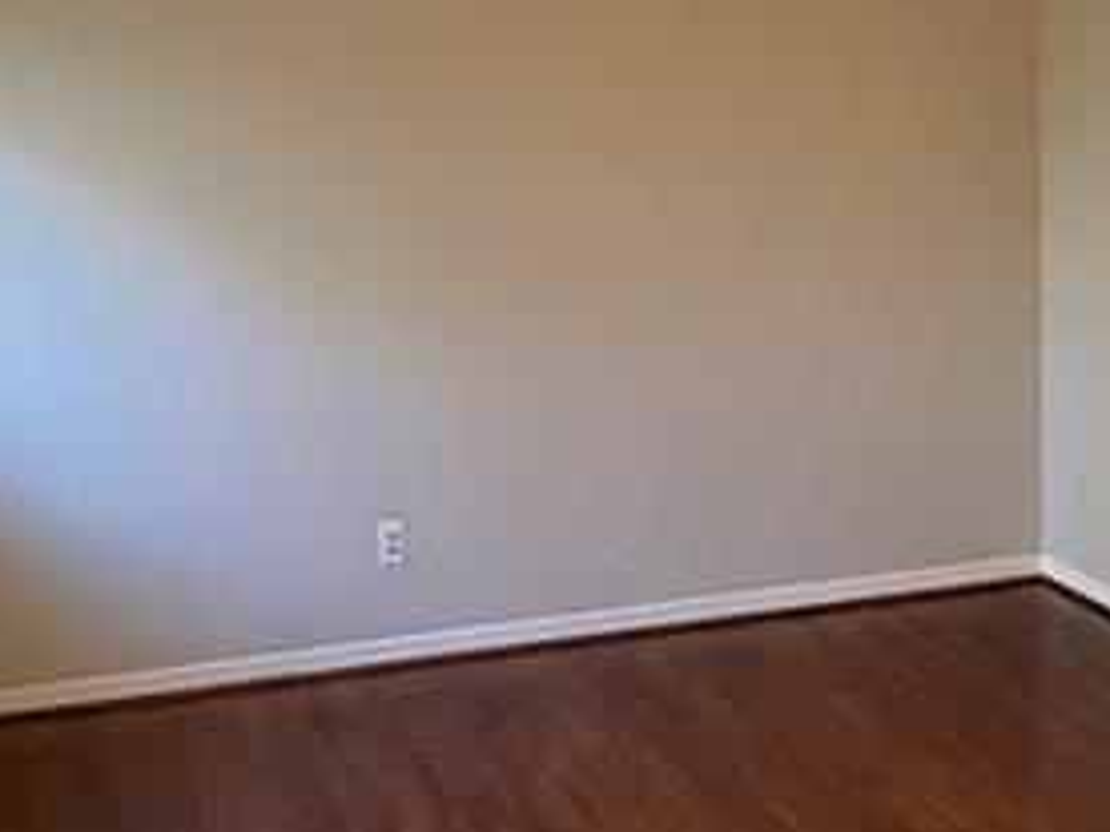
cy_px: 346
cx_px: 507
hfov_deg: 36.8
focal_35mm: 52
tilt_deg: -11.8
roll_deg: +2.6
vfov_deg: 28.0
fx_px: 1667
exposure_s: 1/60
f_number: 2.2
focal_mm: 2.22
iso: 320
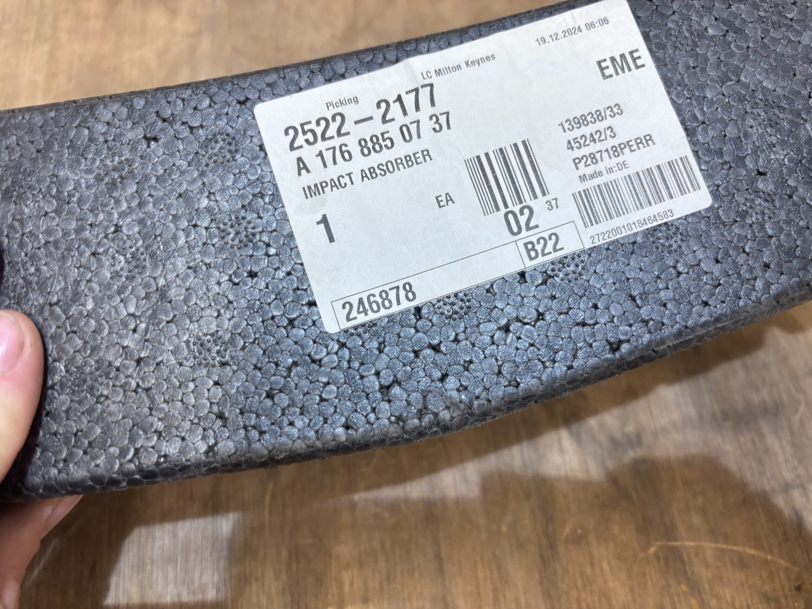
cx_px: 406
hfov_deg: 67.3
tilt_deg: -62.4
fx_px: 610
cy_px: 304
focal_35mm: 26
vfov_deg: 53.1
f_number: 1.6
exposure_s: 1/100
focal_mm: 5.96
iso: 100
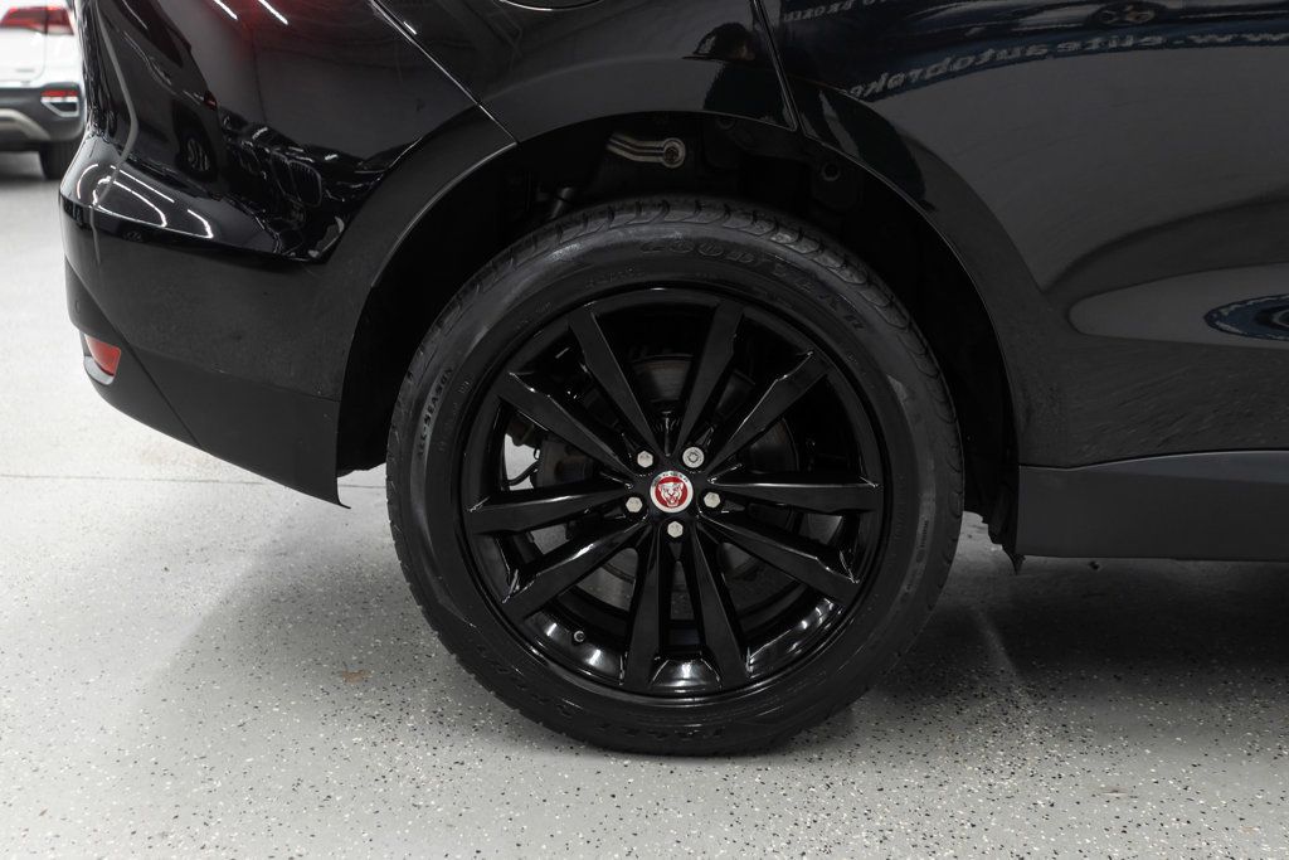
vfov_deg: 31.9
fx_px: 1504
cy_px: 430
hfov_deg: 46.4
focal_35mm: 42
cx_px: 644
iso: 320
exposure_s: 1/40
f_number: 3.2
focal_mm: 28
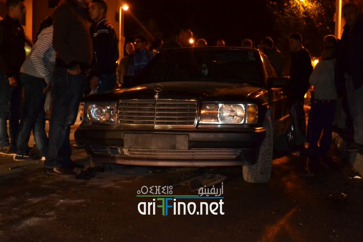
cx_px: 182
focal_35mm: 48
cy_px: 121
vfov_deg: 28.0
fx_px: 484
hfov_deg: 41.1
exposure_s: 1/60
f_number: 4.8
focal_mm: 32
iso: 3200
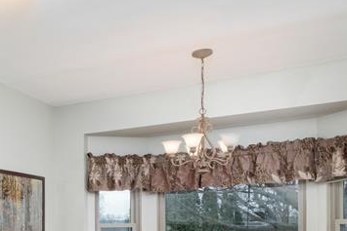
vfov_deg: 26.2
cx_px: 14
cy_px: 228
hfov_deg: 36.9
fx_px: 472
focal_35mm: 49
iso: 500
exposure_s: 1/125
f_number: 7.1
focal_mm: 11.1
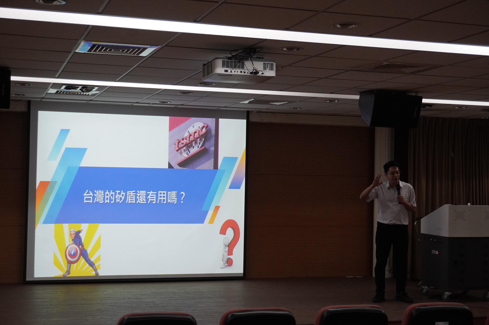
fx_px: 753
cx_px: 244
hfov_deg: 36.0
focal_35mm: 56
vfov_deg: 24.4
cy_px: 162
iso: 2000
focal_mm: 37
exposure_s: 1/160
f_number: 5.6
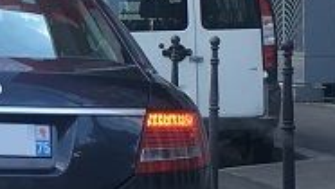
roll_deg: -0.2
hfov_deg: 12.1
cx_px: -76
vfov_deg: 7.0
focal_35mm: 174
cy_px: -25
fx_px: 1547
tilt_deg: +2.9
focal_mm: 4.15
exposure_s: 1/159
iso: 25
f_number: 2.2
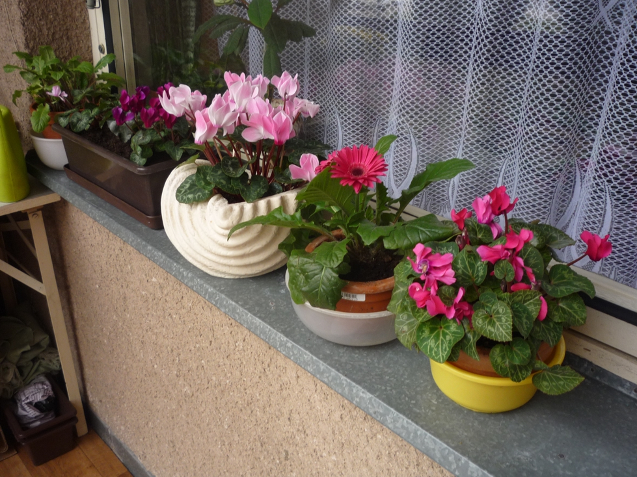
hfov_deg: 56.8
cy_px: 238
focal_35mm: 32
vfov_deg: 44.2
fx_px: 589
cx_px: 318
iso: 100
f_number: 3.5
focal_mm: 5.2
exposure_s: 1/80
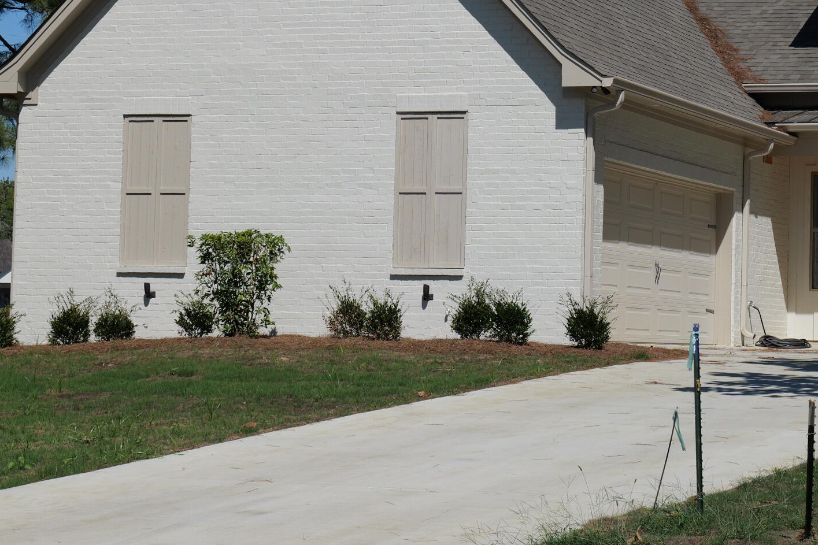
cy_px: 205
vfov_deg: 12.9
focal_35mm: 106
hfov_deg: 18.8
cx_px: 809
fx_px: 2408
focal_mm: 50
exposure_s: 1/1000
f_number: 10
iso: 640
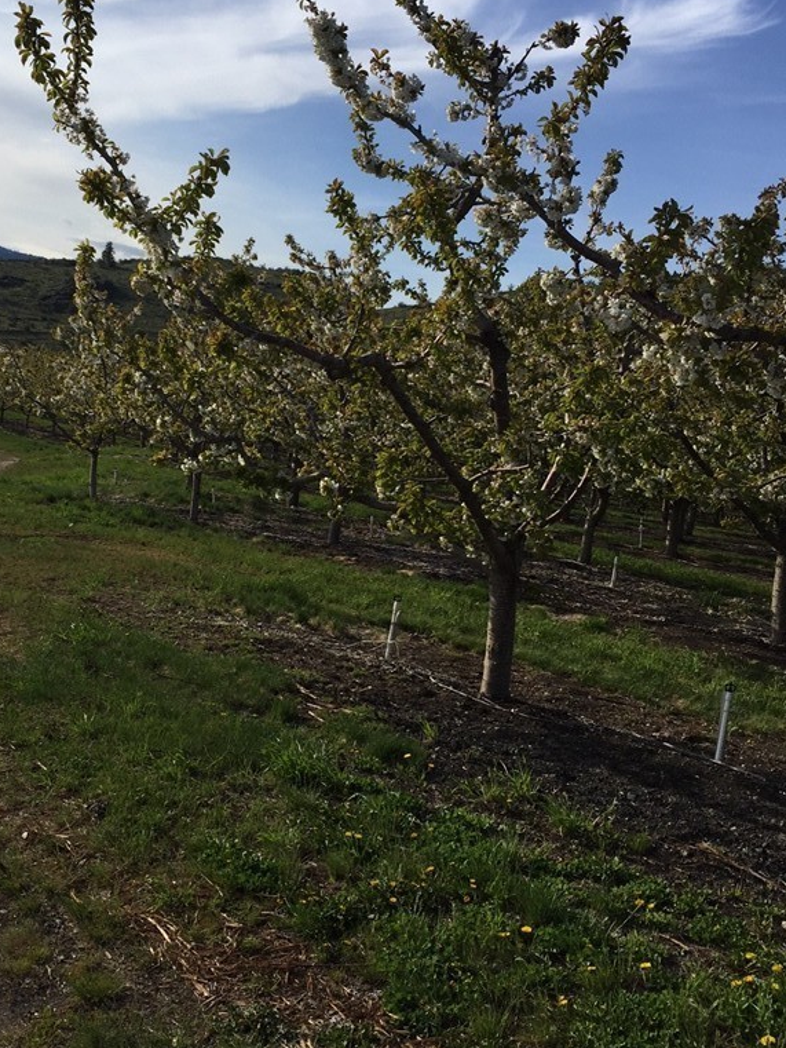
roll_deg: -9.4
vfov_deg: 47.9
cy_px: 525
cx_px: 279
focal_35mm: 39
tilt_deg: -2.9
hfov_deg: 36.5
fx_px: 1180
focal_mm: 4.15
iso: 32
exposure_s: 1/2639
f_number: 2.2
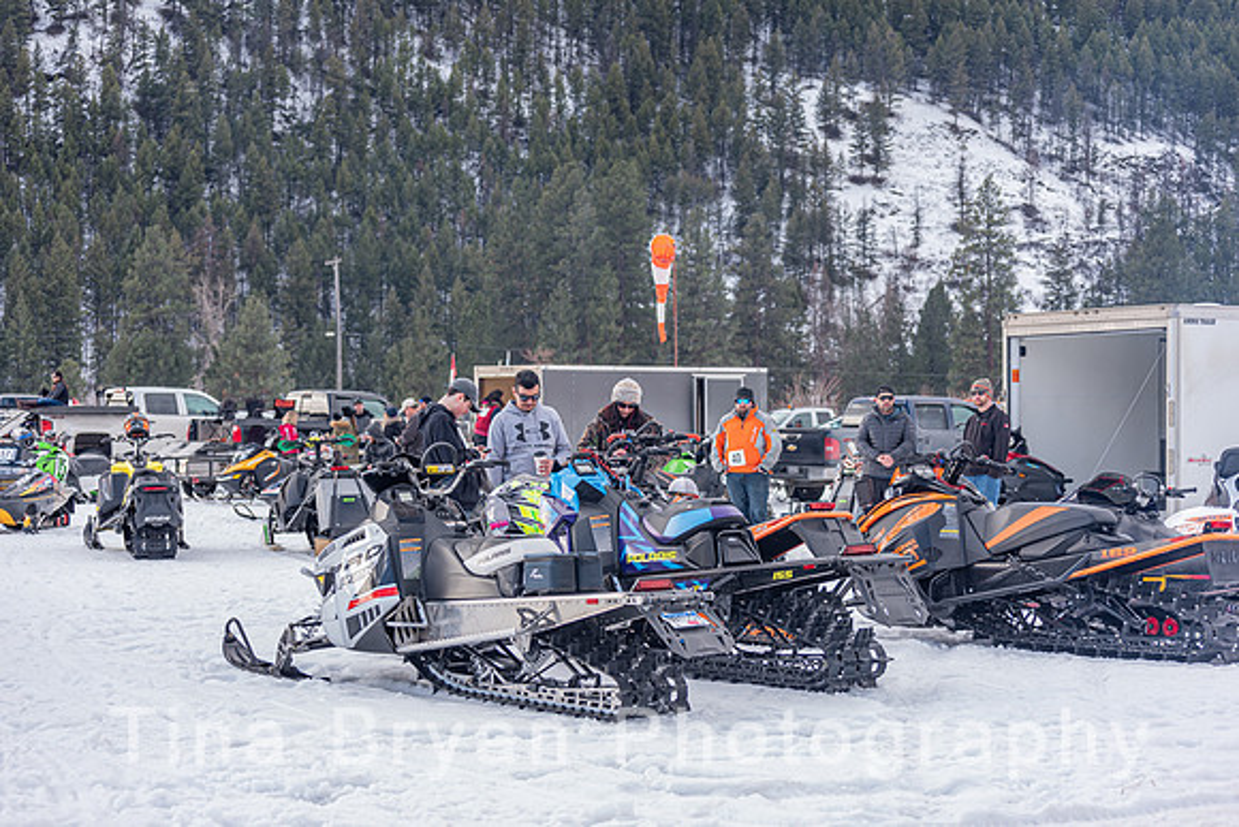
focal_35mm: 70
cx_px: 616
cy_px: 411
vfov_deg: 19.4
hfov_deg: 28.7
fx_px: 2422
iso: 200
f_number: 4.5
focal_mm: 70
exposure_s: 1/500
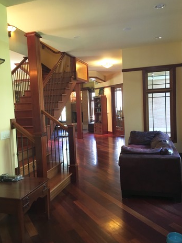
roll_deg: +3.6
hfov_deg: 46.8
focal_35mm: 30
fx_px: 210
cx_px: 92
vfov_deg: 60.0
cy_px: 122
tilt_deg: -4.9
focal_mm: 4.15
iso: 200
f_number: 2.2
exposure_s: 1/17
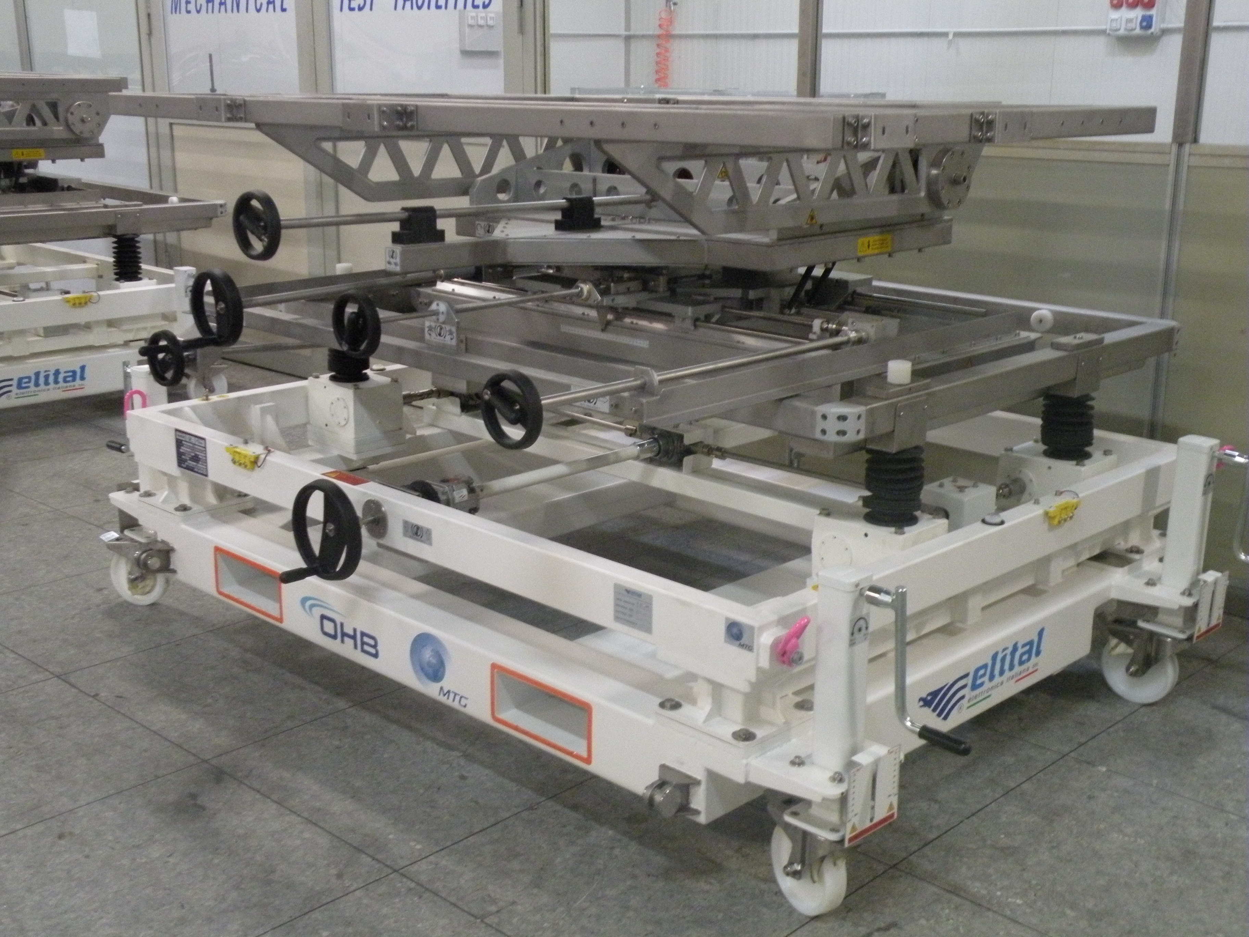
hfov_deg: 44.8
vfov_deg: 34.3
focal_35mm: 42
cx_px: 624
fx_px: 1515
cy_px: 468
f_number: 3.2
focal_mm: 7.4
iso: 400
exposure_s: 1/12.2
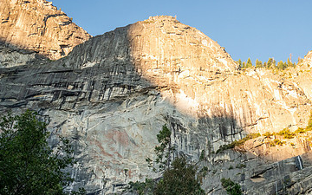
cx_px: 243
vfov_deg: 20.2
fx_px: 544
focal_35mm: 64
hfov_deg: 31.3
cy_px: 137
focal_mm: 14.16
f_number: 3.2
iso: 250
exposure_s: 1/500
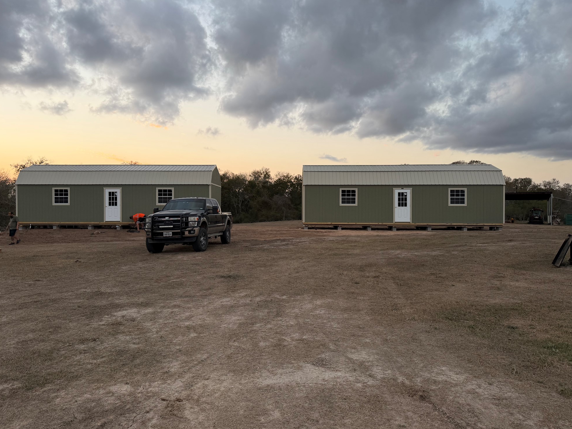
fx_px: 413
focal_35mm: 25
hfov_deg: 69.4
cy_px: 212
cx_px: 281
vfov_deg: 54.9
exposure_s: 1/189
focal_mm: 6.76
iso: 80
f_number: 1.78
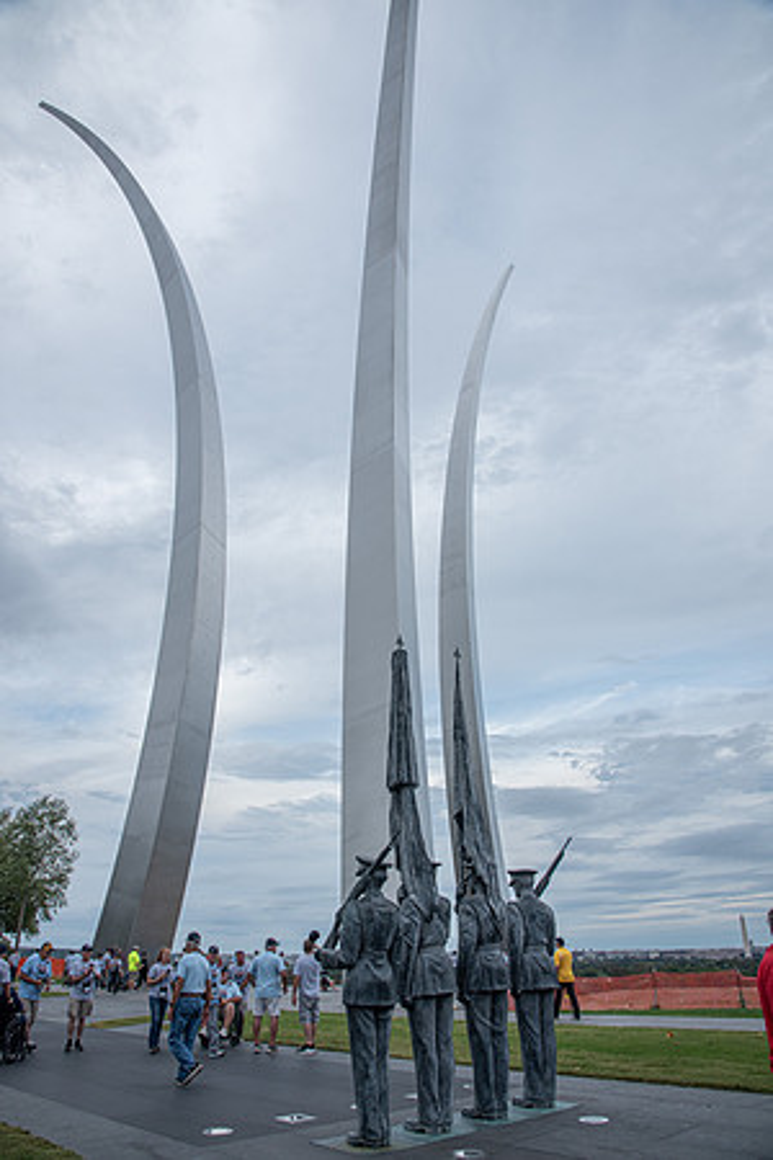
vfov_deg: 73.7
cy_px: 580
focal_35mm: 24
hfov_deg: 53.1
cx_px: 386
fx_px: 773
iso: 400
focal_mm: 24
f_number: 10
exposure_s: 1/160
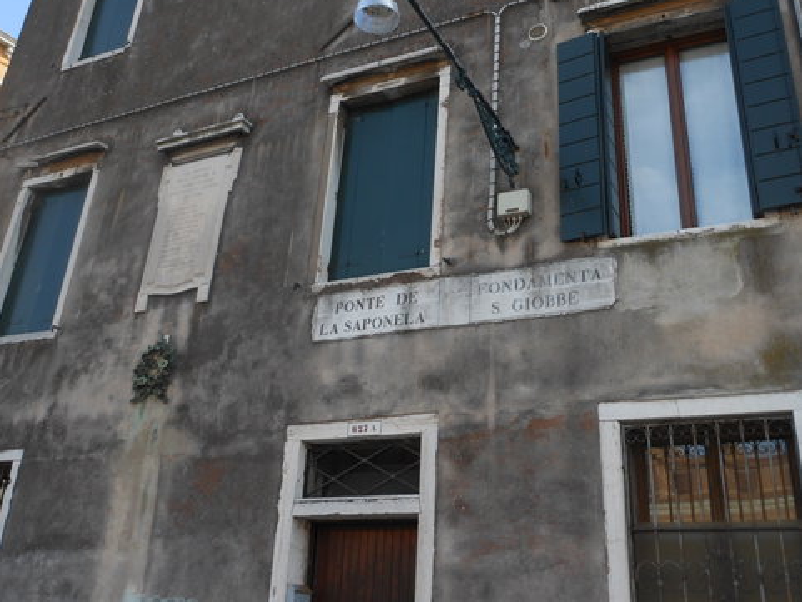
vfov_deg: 38.4
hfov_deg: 50.1
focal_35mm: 37
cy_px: 226
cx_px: 422
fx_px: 857
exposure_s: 1/250
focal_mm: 5
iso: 80
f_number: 3.7
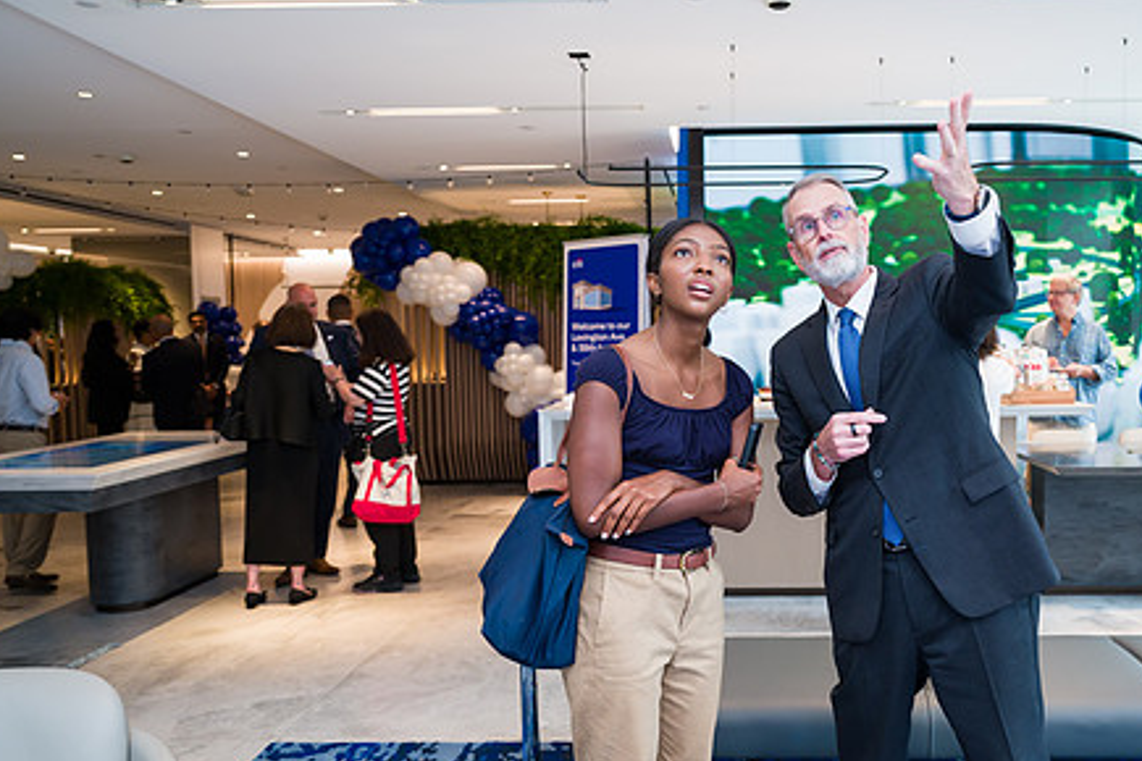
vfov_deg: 38.9
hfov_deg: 55.3
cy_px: 415
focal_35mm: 34
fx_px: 1078
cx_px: 701
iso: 640
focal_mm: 25.5
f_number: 3.2
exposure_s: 1/200
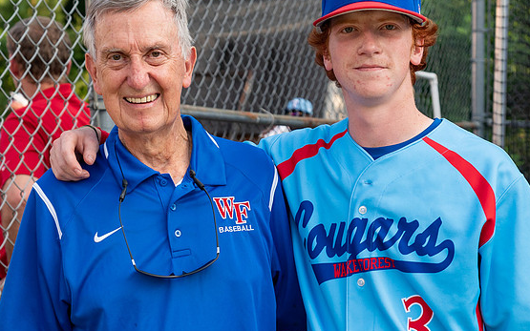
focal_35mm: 74
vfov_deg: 17.5
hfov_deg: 27.8
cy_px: 244
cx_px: 256
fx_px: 1069
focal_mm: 35
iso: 800
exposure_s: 1/1250
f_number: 3.5
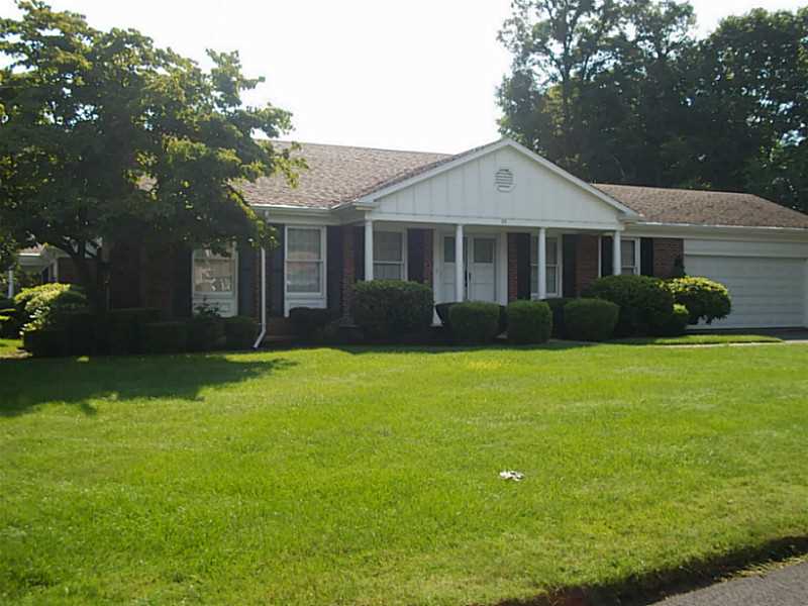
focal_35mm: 36
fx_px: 840
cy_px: 303
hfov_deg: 51.4
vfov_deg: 39.7
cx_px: 404
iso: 80
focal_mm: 6.5
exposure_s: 1/100
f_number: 8
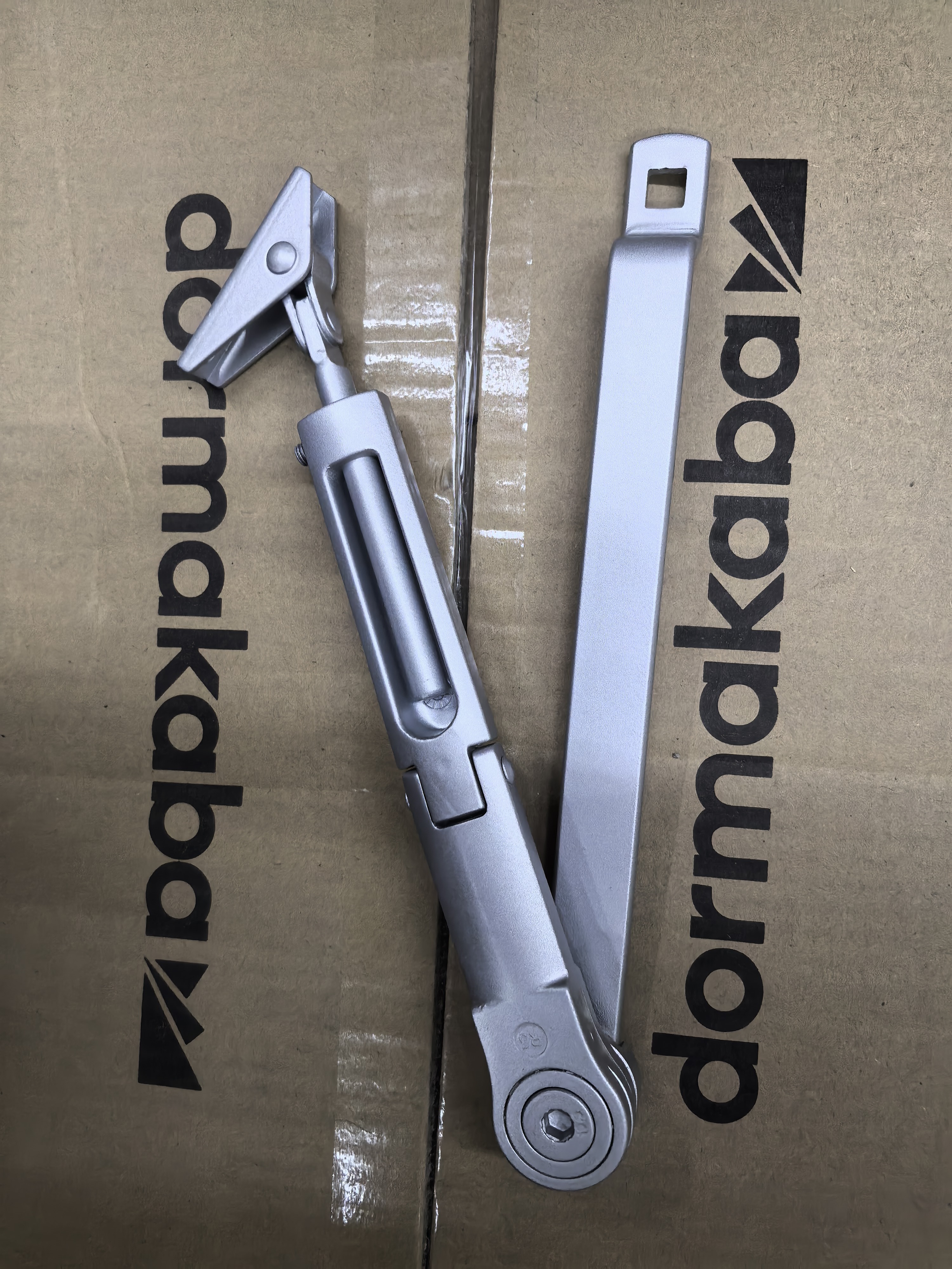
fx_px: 990
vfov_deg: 65.3
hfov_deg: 51.4
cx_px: 476
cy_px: 634
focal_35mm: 27
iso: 320
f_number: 2
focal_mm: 6.35
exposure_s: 1/49.9
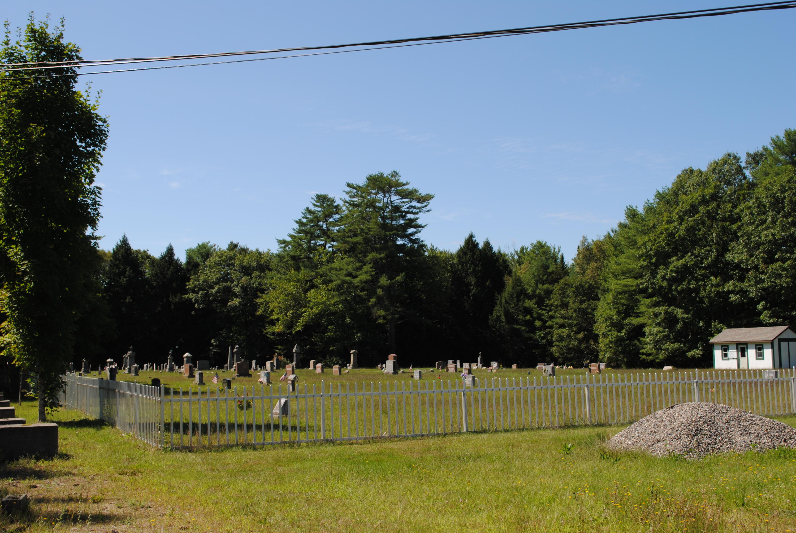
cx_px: 398
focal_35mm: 42
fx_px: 930
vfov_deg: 32.0
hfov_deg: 46.3
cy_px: 266
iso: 100
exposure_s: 1/250
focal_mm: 28
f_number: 8
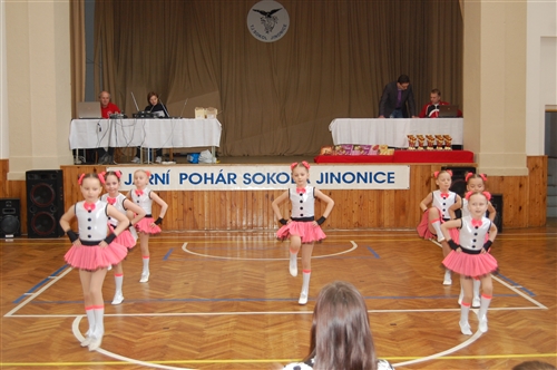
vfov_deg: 28.0
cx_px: 278
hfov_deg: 41.2
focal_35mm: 48
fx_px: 742
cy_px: 185
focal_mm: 32
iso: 640
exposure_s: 1/60
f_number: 4.5
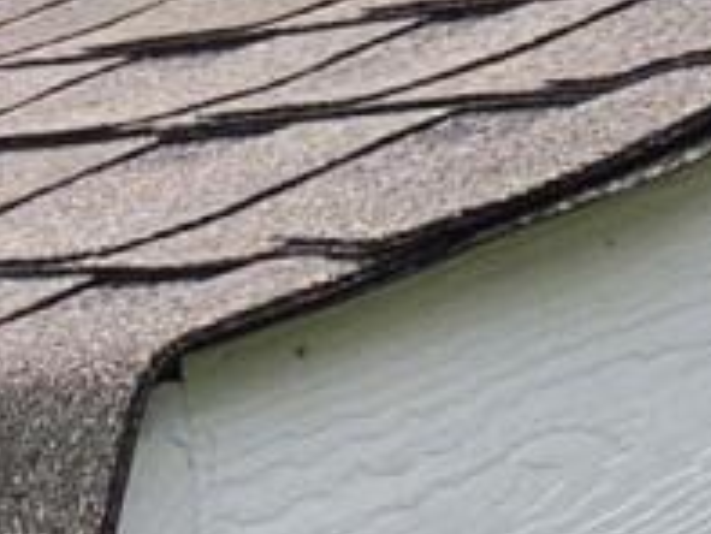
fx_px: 4789
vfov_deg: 5.9
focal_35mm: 233
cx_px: 1047
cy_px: 1631
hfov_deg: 8.3
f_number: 1.8
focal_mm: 5.4
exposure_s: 1/1946
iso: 80
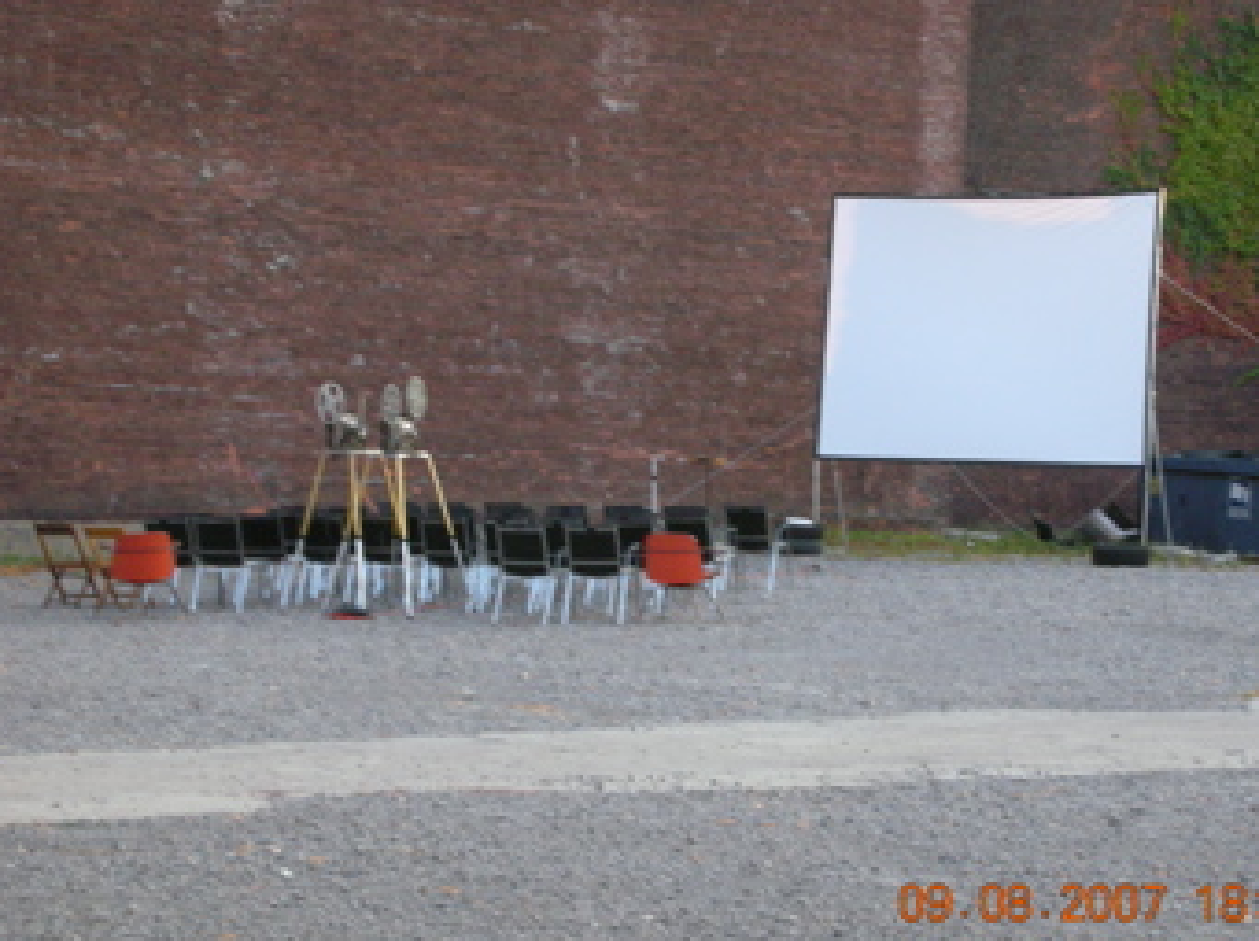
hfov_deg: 19.5
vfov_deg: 14.6
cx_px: 687
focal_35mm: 101
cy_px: 465
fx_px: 3670
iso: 200
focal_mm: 14.3
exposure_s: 1/109
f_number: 4.5
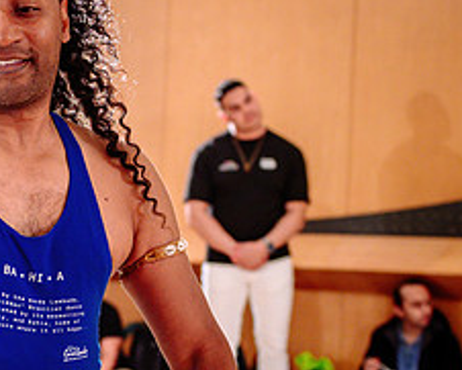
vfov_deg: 15.2
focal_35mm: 101
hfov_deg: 17.9
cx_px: -119
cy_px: 258
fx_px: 1382
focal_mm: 28
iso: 1250
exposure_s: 1/250
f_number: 2
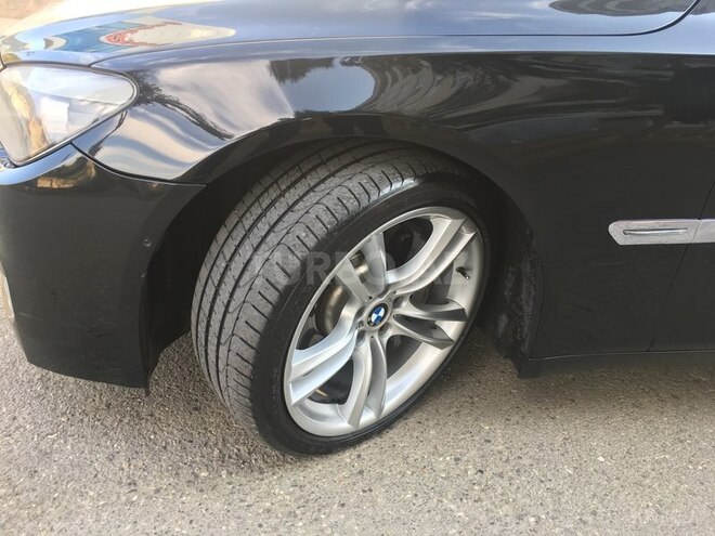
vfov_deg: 48.2
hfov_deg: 61.7
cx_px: 358
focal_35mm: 29
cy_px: 268
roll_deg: -2.1
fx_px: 599
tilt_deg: -25.5
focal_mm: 4.15
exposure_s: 1/100
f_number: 2.2
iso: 32
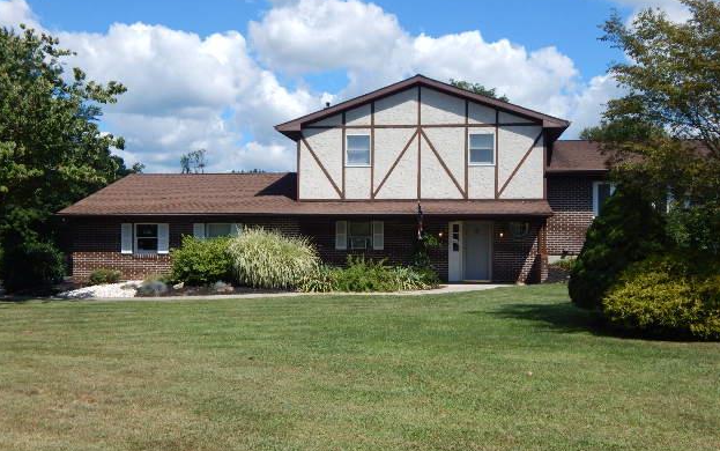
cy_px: 243
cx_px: 365
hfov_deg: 52.7
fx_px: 726
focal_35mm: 37
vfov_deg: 34.5
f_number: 6.7
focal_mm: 6.1
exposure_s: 1/500
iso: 125
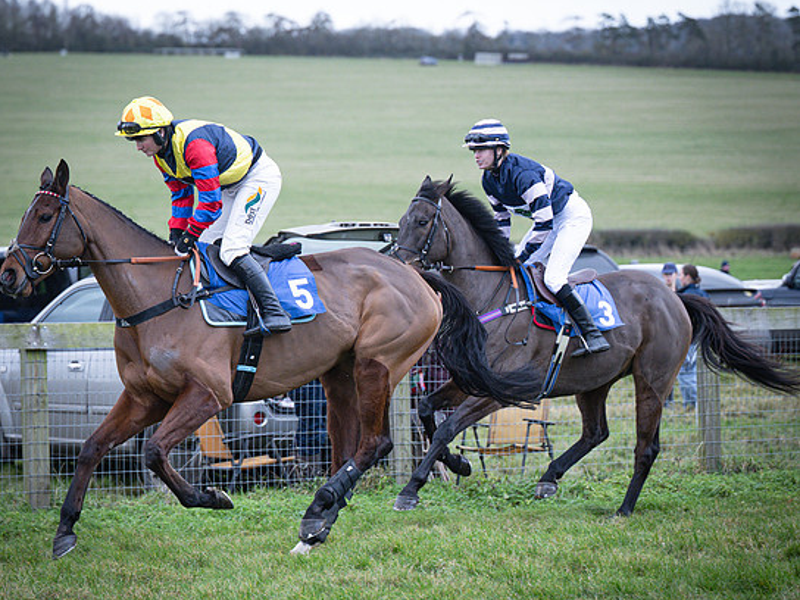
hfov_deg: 12.8
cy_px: 325
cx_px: 341
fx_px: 3559
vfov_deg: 9.6
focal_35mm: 154
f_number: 2.8
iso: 800
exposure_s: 1/1000
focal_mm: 86
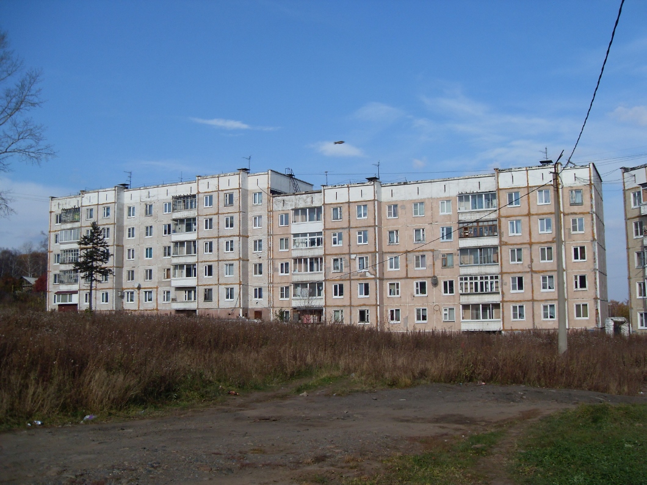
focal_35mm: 37
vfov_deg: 38.7
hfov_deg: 50.1
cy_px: 242
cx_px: 324
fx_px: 692
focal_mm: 6.3
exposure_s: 1/350
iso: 80
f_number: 7
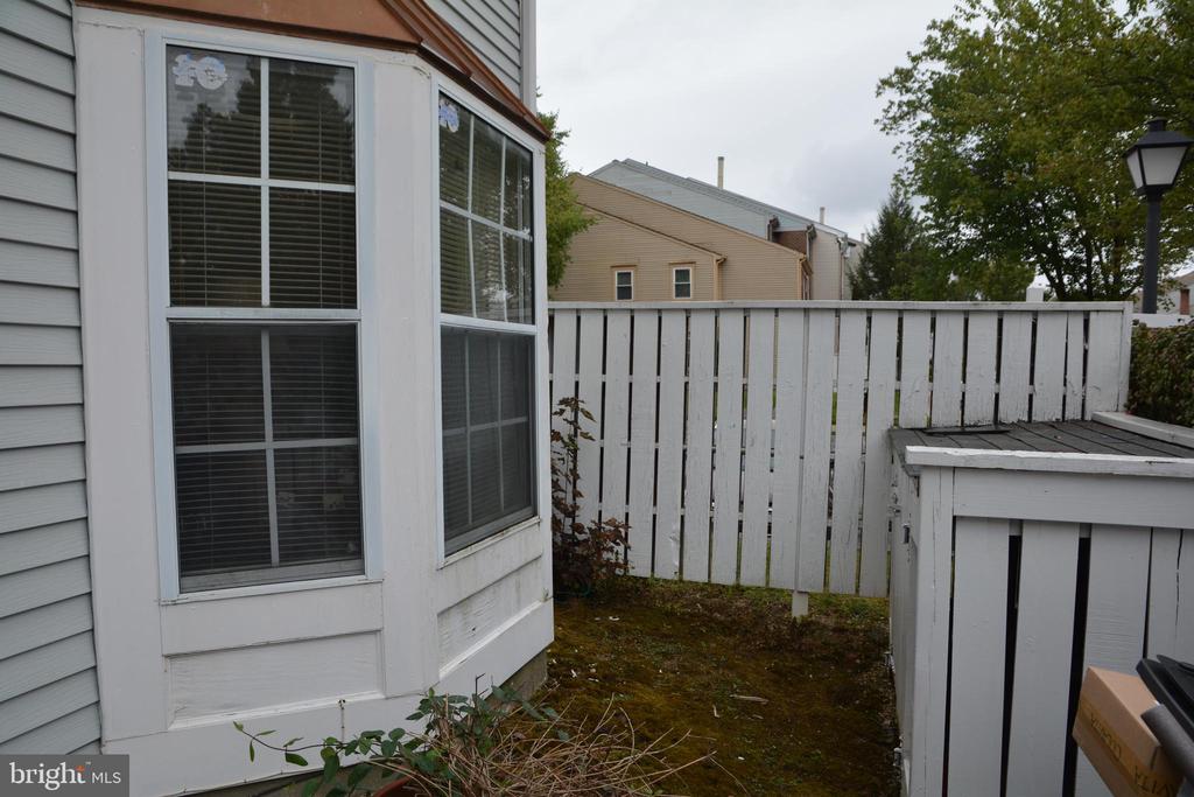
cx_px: 597
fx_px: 796
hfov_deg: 73.7
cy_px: 398
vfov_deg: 53.1
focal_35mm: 24
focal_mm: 16
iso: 200
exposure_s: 1/200
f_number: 7.1
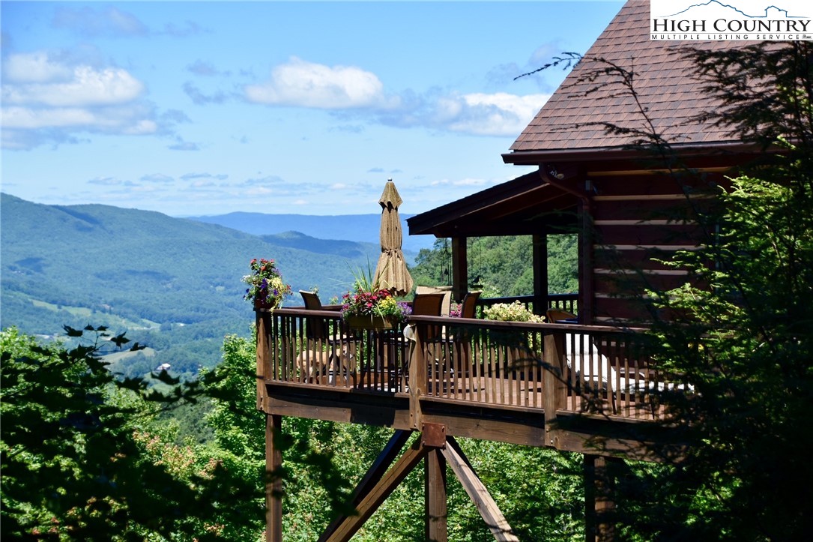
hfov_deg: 23.4
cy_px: 271
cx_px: 406
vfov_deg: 15.7
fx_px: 1964
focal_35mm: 87
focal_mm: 58
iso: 400
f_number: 6.3
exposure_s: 1/1600
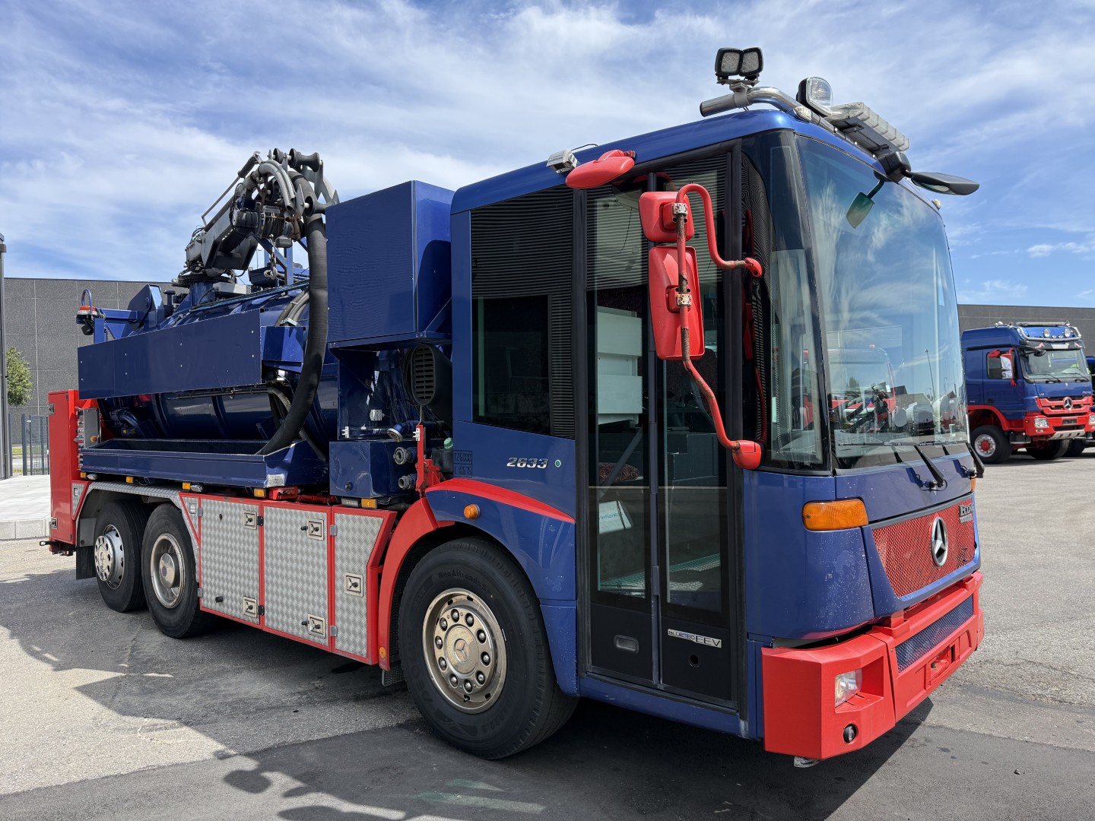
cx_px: 548
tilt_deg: +0.3
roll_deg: +1.6
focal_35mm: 24
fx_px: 759
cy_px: 410
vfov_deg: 56.8
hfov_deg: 71.6
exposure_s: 1/2801
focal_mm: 6.76
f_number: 1.78
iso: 100
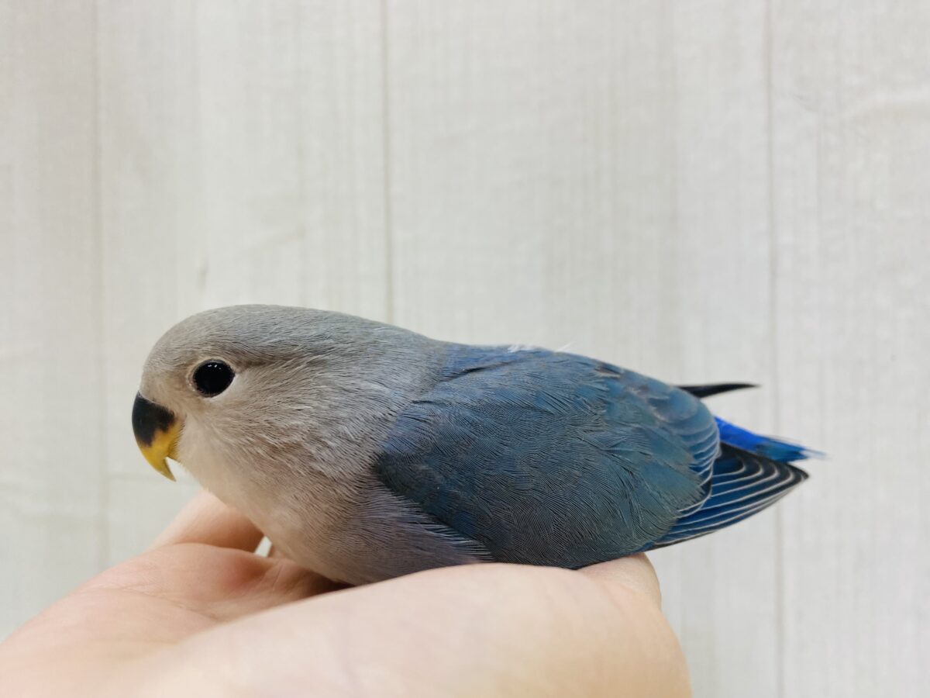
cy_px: 349
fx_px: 672
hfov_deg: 69.4
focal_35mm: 25
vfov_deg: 54.9
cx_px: 465
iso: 125
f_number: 1.8
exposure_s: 1/100
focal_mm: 4.25
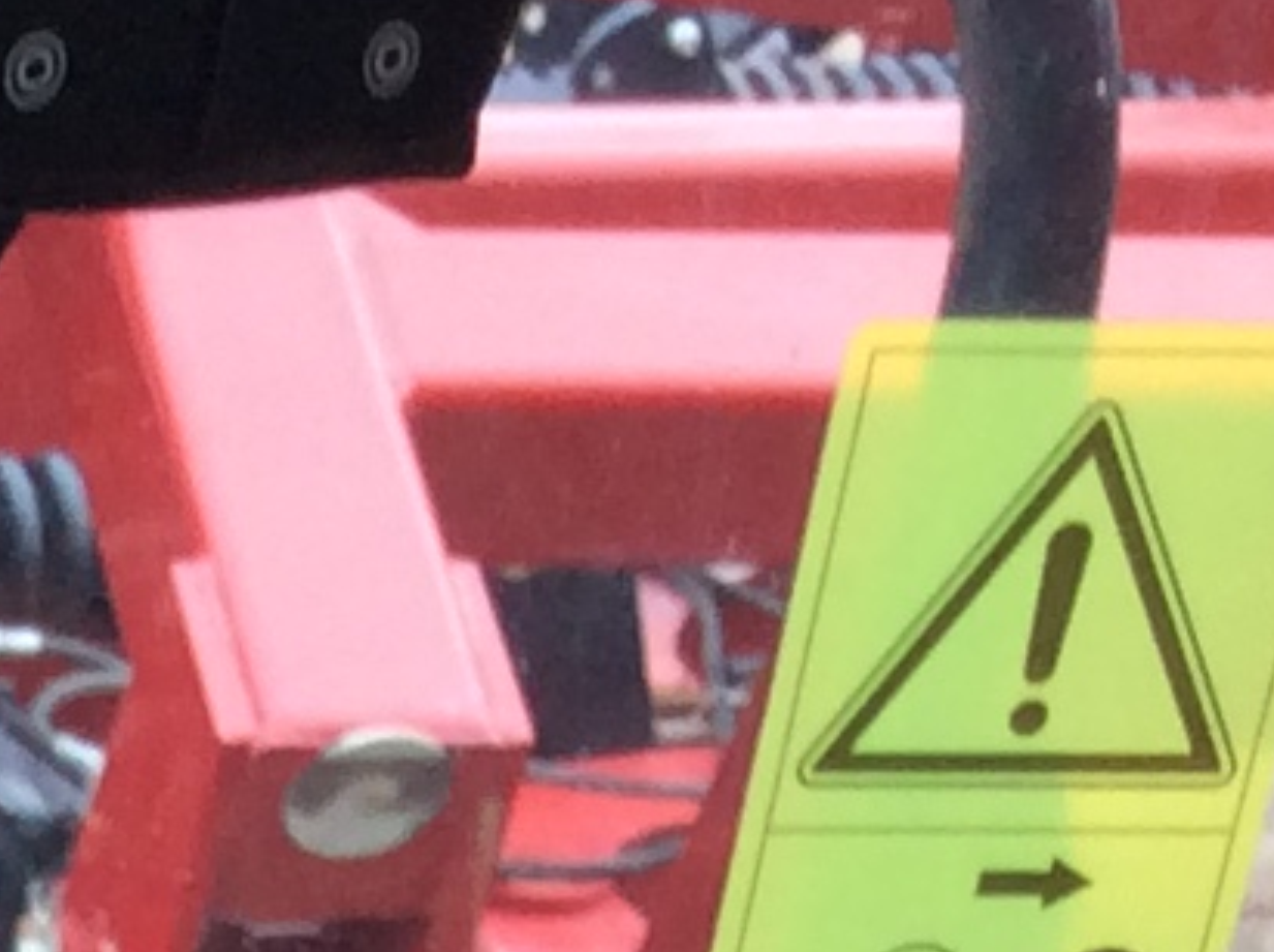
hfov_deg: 9.1
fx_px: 7424
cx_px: -1485
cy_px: 2844
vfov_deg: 6.7
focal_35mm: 202
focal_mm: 3.3
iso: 32
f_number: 2.4
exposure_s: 1/120
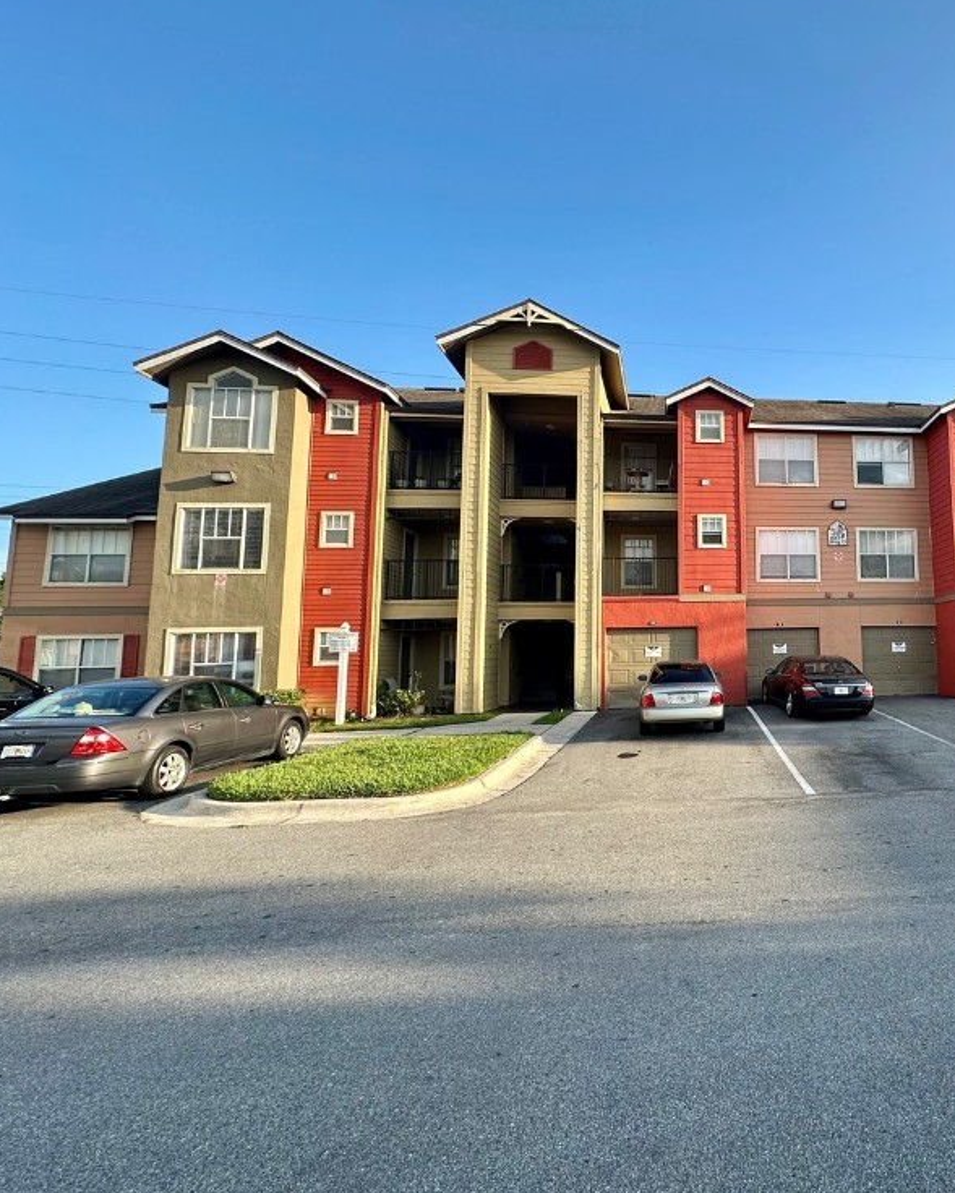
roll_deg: +0.9
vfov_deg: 83.3
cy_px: 579
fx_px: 671
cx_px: 772
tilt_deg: +7.2
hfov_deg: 64.3
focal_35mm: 19
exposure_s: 1/460
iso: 40
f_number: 2.2
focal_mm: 2.22
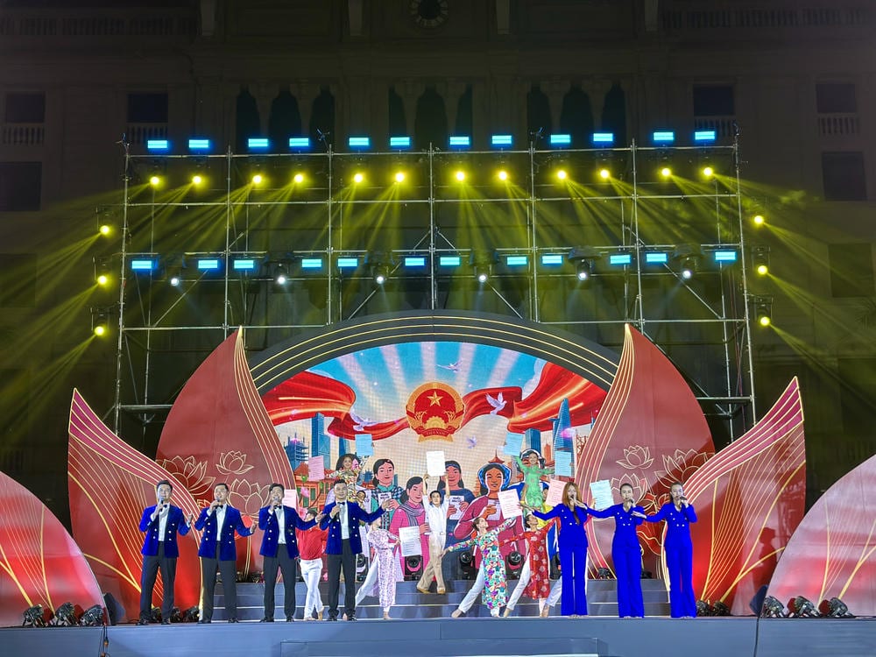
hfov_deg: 39.7
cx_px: 438
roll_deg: +0.1
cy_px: 328
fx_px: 1215
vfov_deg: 30.3
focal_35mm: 48
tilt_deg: +13.7
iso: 80
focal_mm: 6.86
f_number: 1.78
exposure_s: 1/122
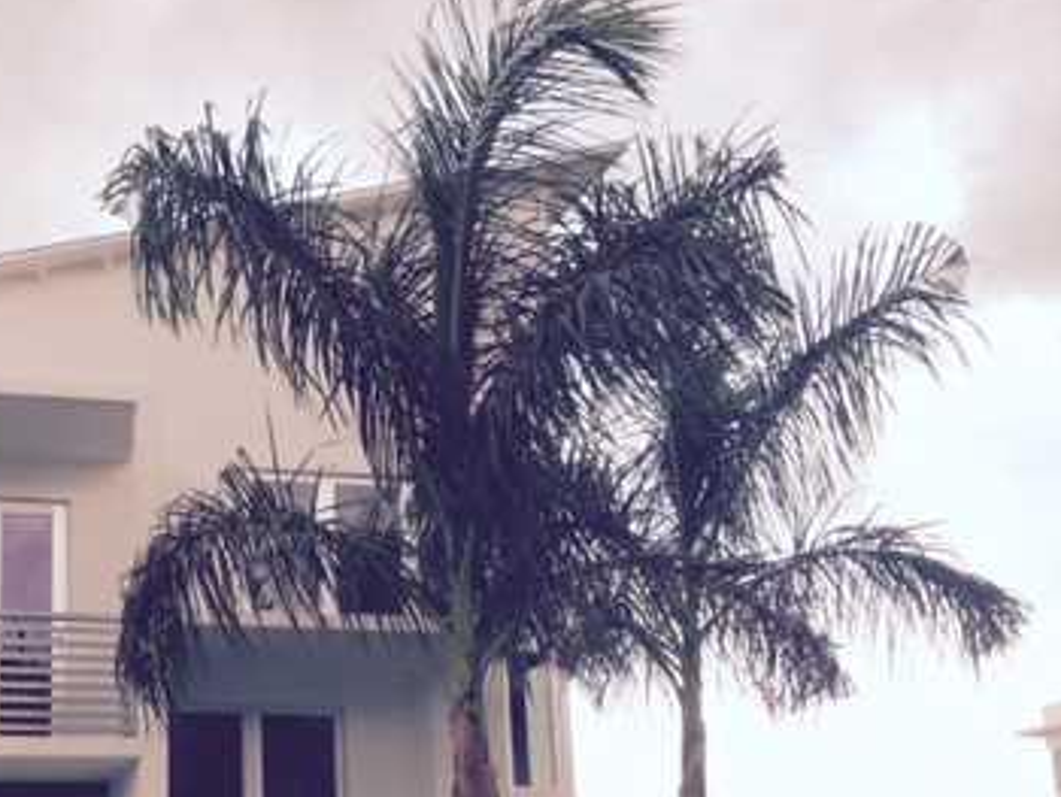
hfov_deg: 34.5
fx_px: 1626
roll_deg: +2.1
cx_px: 149
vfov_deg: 27.1
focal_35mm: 53
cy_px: 609
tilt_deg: +13.3
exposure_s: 1/912
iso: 32
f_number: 2.2
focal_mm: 4.15
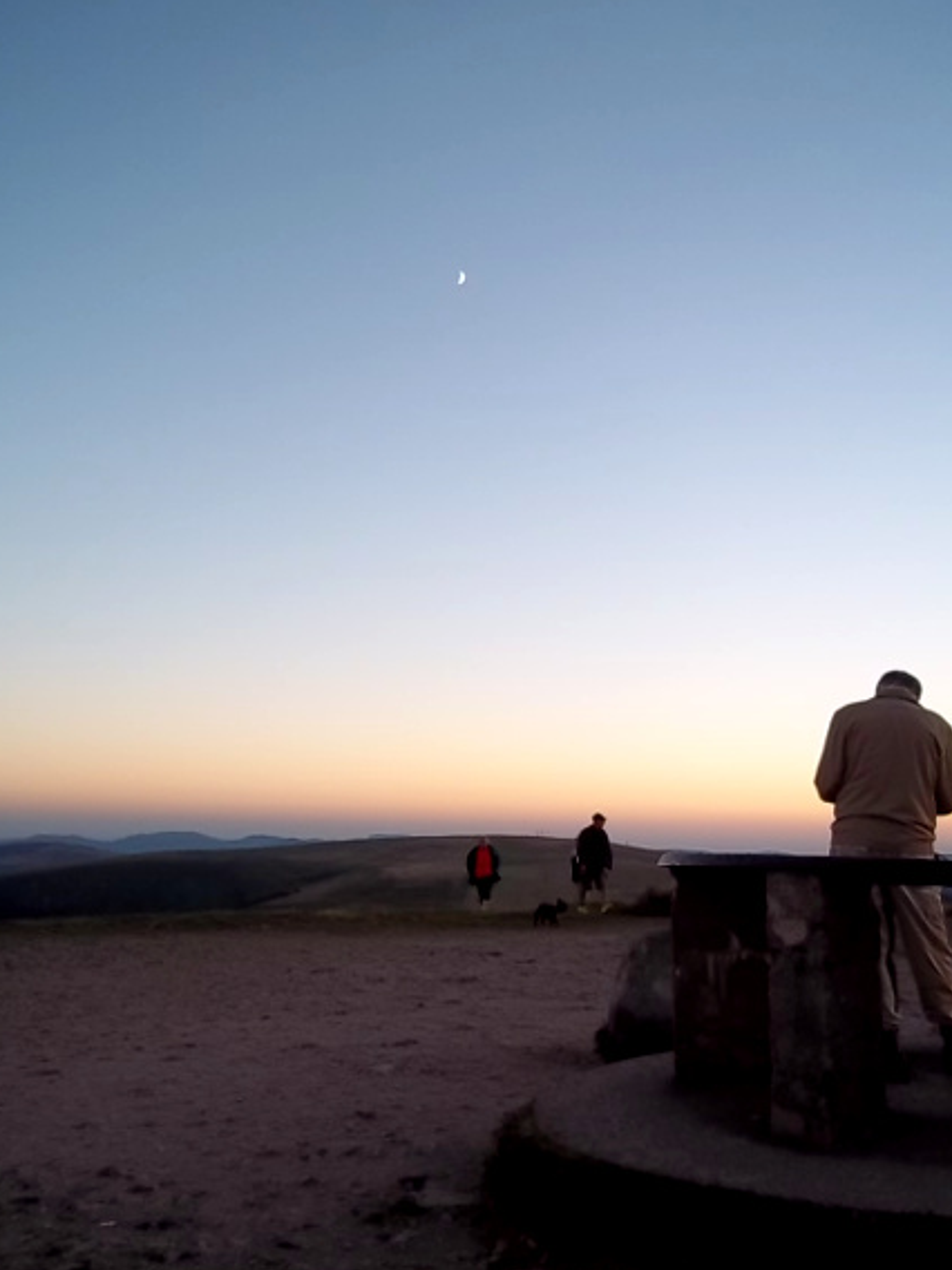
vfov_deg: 49.0
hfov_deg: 37.7
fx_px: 1393
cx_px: 469
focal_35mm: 38
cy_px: 628
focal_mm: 6.5
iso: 80
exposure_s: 1/80
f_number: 3.1
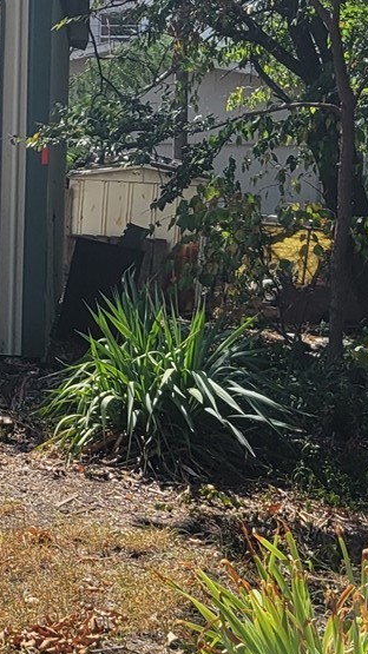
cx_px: -81
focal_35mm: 98
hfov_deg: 12.1
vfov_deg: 21.8
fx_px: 1701
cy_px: 321
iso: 40
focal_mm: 5.4
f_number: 1.8
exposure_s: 1/2745
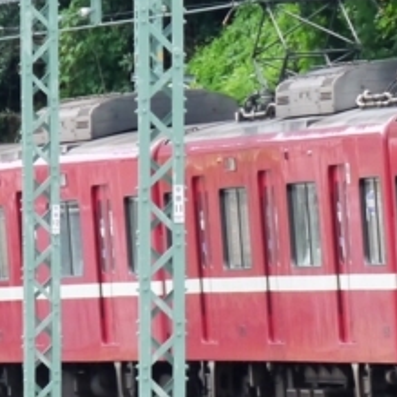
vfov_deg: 1.7
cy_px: 235
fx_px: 13313
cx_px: 558
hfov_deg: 1.7
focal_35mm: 1026
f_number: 7.1
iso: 800
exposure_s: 1/800
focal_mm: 124
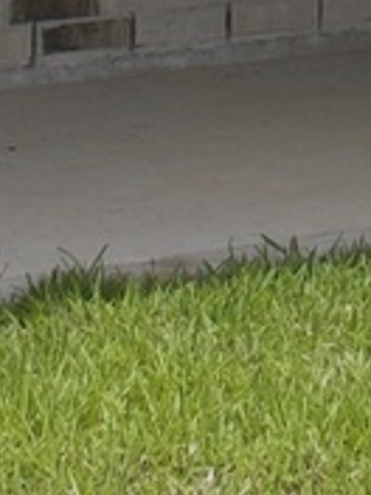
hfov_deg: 5.5
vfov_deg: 7.1
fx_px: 3801
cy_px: -571
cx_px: 776
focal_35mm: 266
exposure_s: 1/400
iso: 100
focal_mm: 20
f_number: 7.1
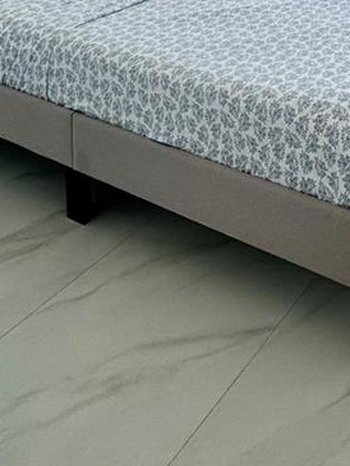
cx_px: 377
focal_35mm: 46
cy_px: -146
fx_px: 620
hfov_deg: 28.8
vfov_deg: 31.4
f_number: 2.2
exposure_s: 1/265
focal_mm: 2.22
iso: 40
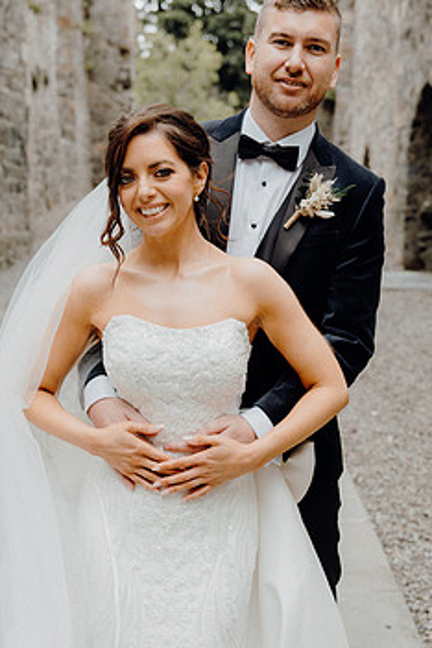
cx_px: 198
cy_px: 310
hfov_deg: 27.0
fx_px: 900
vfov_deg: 39.6
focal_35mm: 50
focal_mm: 39
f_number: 3.5
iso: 125
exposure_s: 1/160
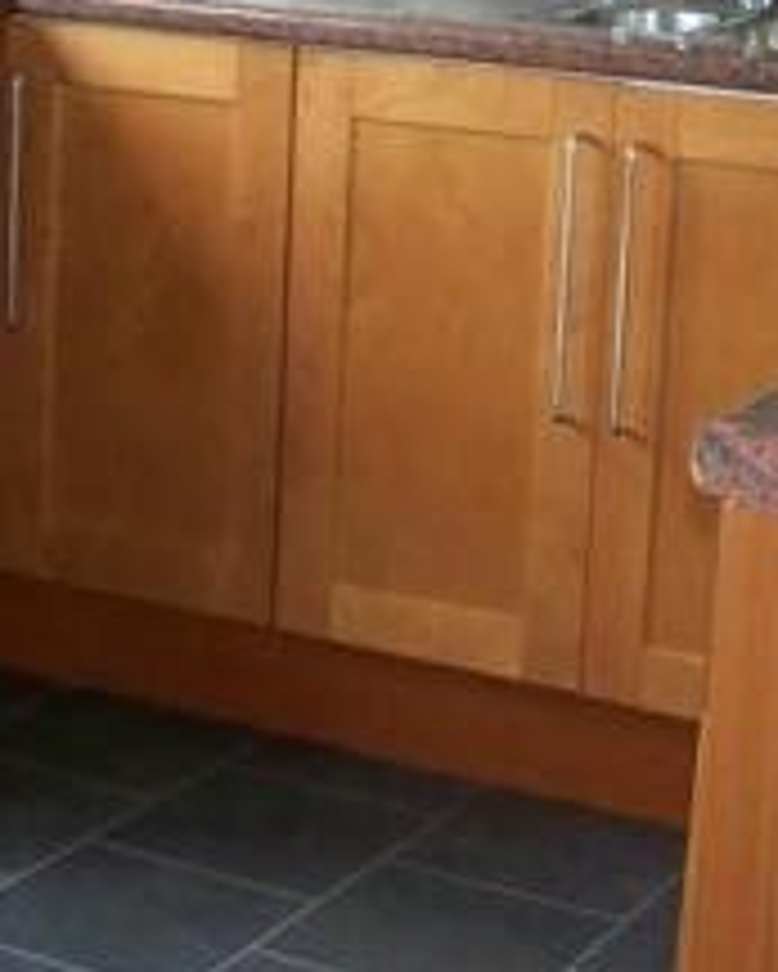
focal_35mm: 100
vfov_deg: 19.0
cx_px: 196
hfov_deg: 15.3
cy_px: 200
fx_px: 2876
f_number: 2.8
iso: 200
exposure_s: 1/40
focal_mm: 6.3
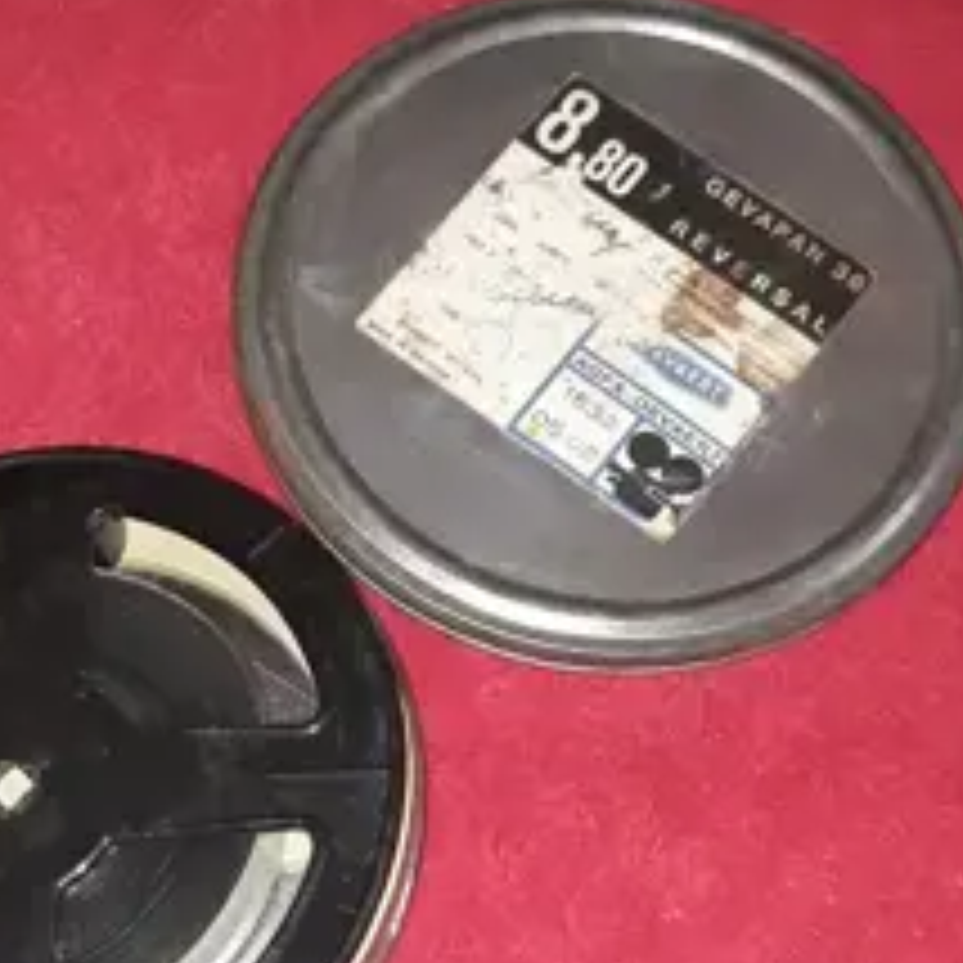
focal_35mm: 43
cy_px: 688
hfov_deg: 38.8
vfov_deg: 38.4
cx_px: 328
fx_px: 1353
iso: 160
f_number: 1.7
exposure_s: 1/50
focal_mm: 3.93
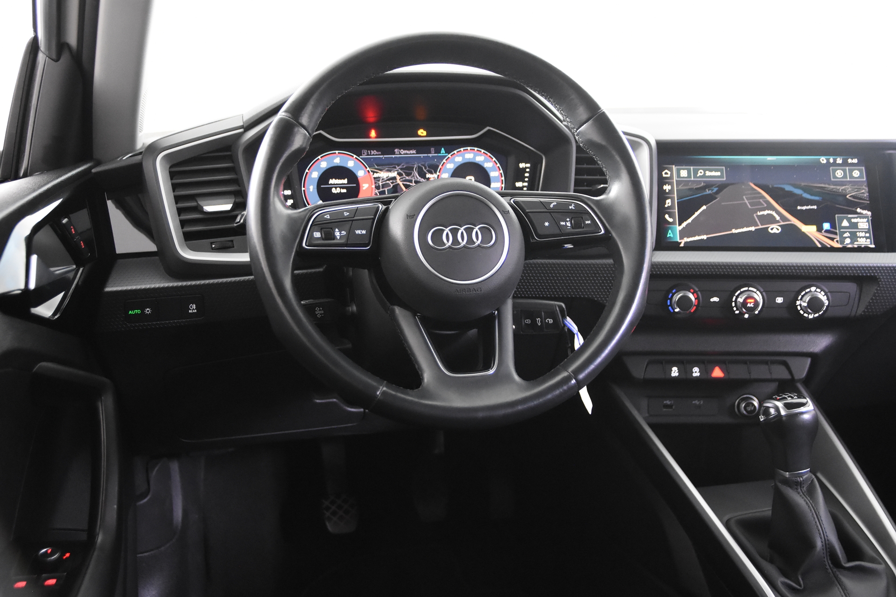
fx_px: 971
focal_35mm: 39
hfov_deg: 49.6
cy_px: 298
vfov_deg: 34.2
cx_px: 448
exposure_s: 1/40
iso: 4500
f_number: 3.2
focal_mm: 26
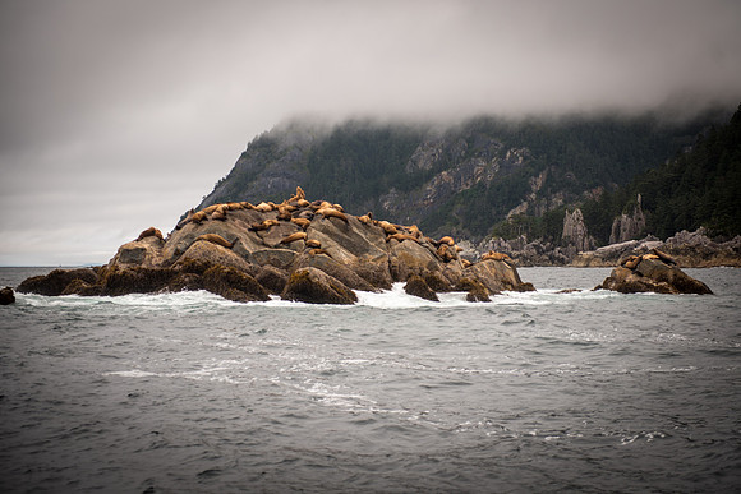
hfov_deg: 26.9
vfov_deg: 18.2
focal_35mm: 75
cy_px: 231
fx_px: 1546
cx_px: 396
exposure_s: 1/800
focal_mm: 70
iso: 100
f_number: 2.8
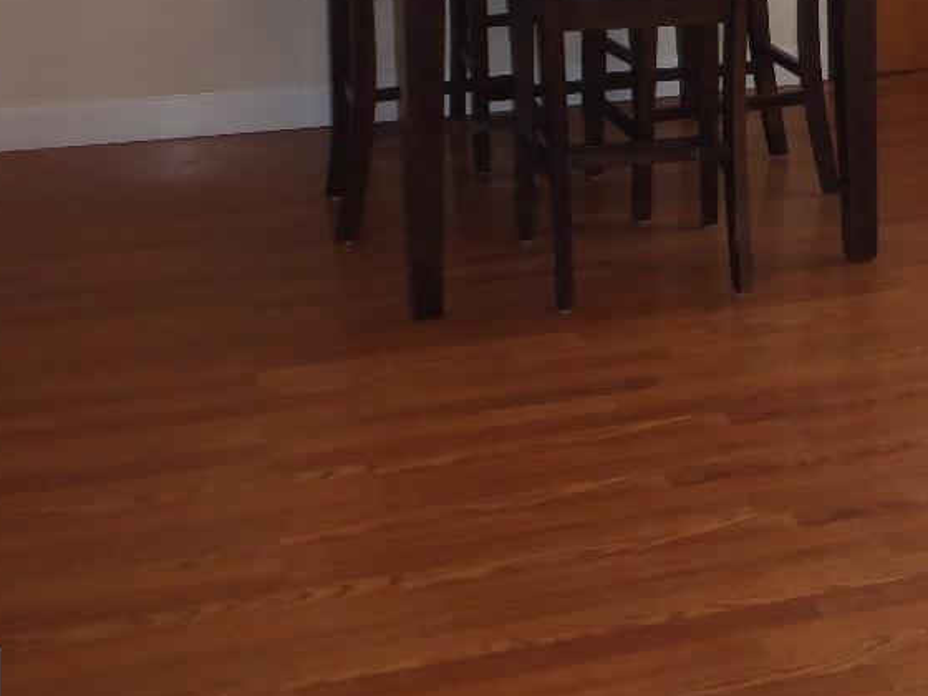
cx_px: 903
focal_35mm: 72
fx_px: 1930
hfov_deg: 25.8
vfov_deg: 19.2
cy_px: -151
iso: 125
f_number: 3.5
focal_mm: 5
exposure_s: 1/30
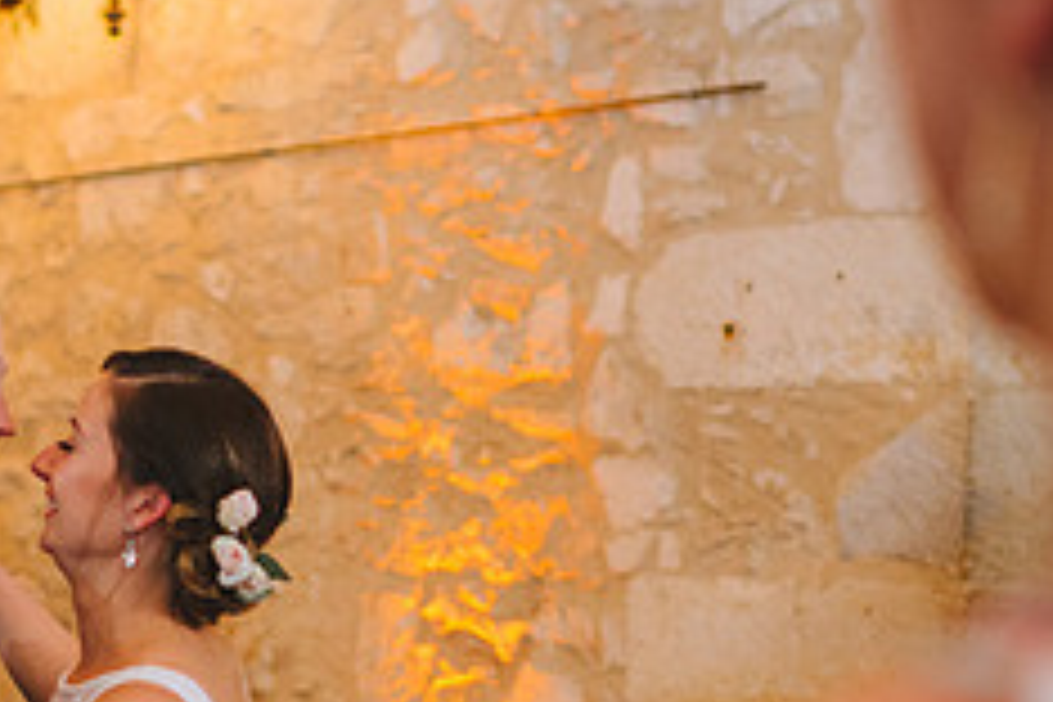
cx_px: 480
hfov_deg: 16.9
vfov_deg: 11.2
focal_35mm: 121
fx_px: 3539
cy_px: 775
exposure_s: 1/200
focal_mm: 35
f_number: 2
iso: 1250
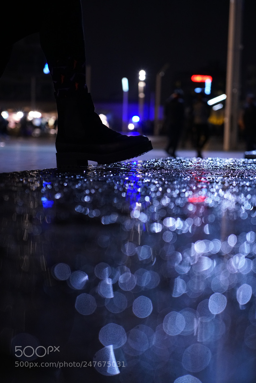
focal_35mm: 70
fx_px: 746
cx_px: 128
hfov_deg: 19.5
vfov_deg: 28.8
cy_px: 192
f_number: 4.5
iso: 4000
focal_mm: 70
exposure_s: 1/80
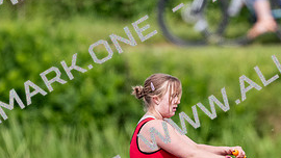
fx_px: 15106
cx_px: 265
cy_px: 154
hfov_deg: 1.1
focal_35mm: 2027
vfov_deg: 0.6
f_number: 4
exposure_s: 1/2500
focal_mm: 600
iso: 360
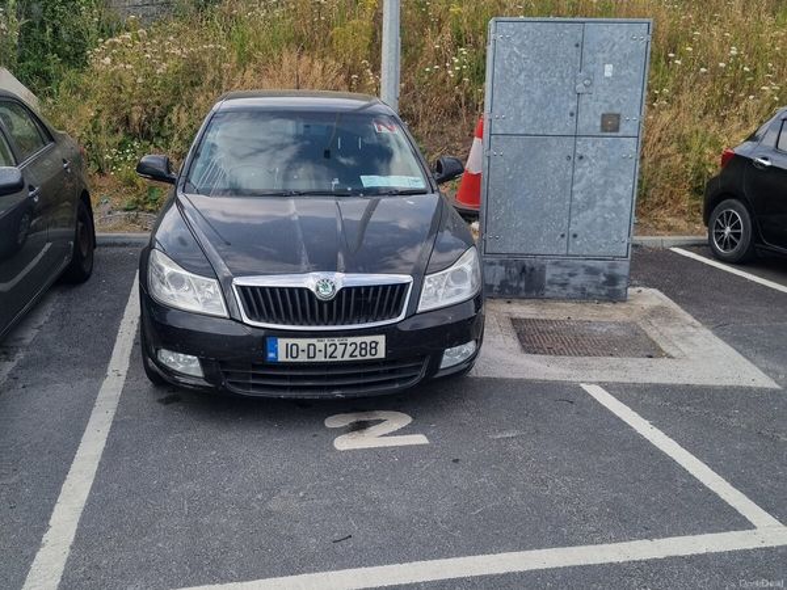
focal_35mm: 26
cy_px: 295
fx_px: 591
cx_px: 394
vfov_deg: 53.1
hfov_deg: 67.3
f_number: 1.8
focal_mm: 5.4
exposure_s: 1/1268
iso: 50
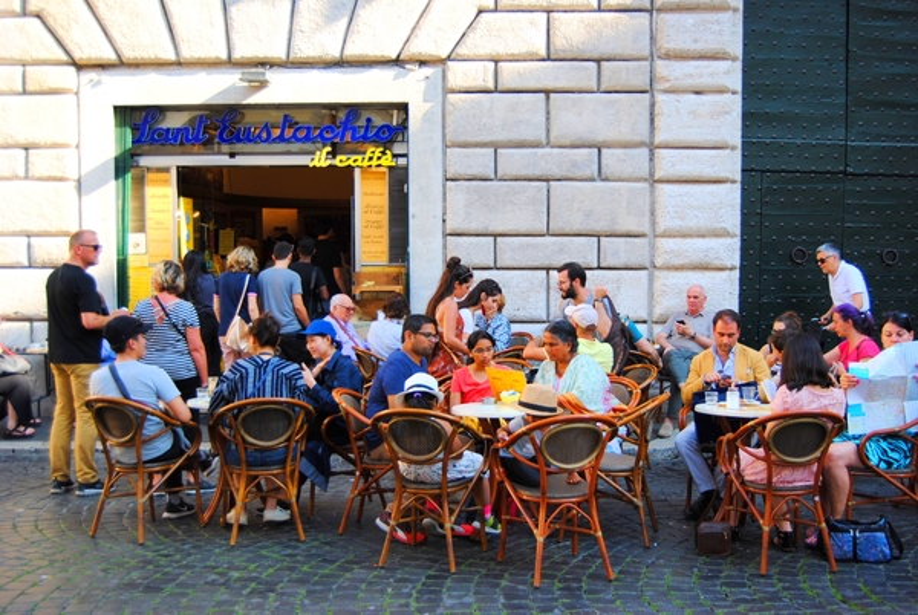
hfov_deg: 49.5
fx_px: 996
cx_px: 459
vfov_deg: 34.3
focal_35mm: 39
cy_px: 308
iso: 100
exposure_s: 1/100
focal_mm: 26
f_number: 4
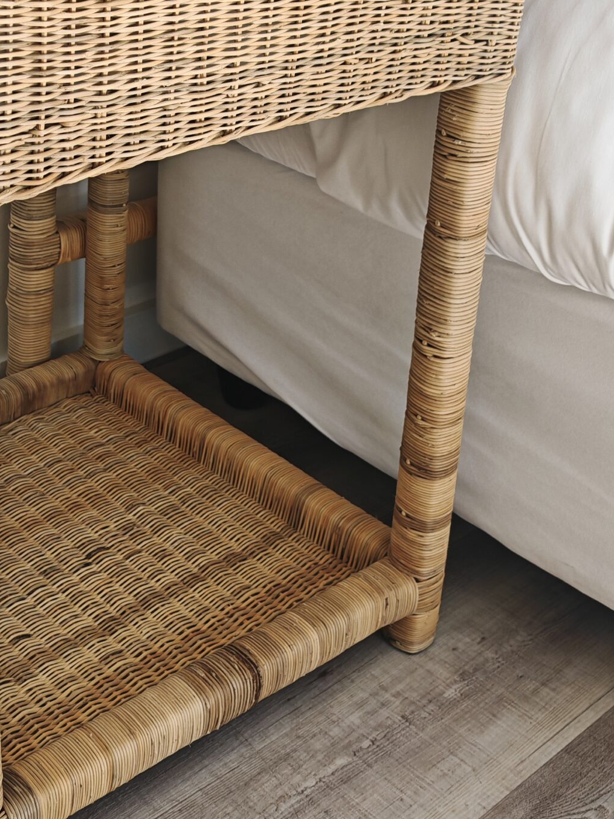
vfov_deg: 36.2
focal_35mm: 51
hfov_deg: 27.9
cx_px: 110
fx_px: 1206
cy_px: 164
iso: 50
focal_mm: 6.83
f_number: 2
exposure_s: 1/200
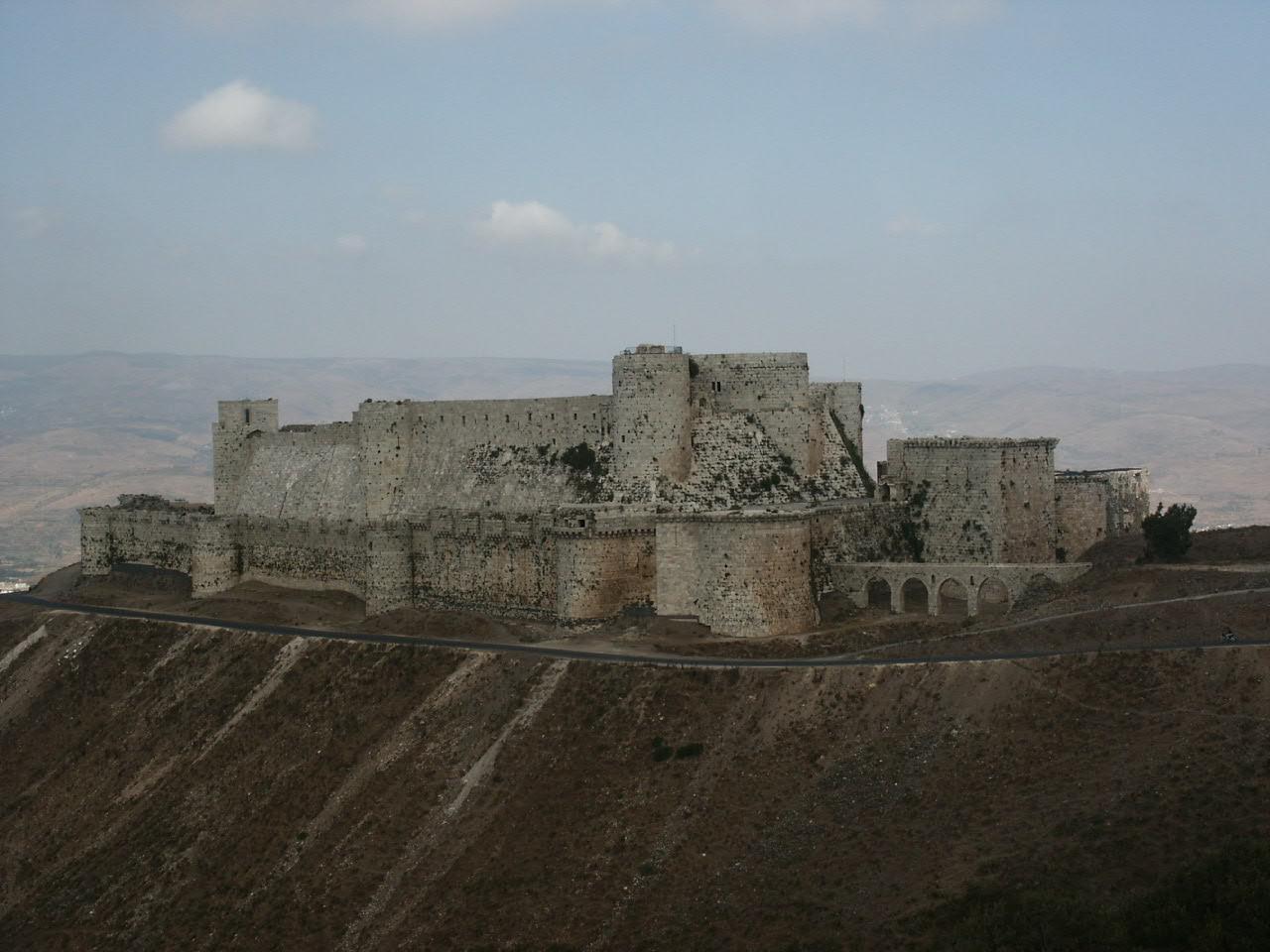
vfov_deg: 28.6
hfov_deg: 37.5
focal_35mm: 51
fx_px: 1871
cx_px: 635
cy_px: 476
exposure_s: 1/350
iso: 64
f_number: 8
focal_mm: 10.67
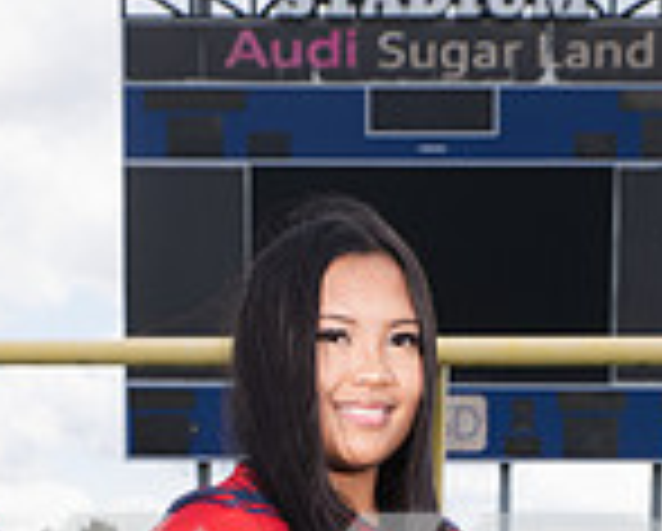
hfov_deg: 14.6
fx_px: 2590
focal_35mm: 132
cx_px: 392
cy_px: 972
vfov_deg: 10.9
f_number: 7.1
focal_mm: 46
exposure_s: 1/320
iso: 125
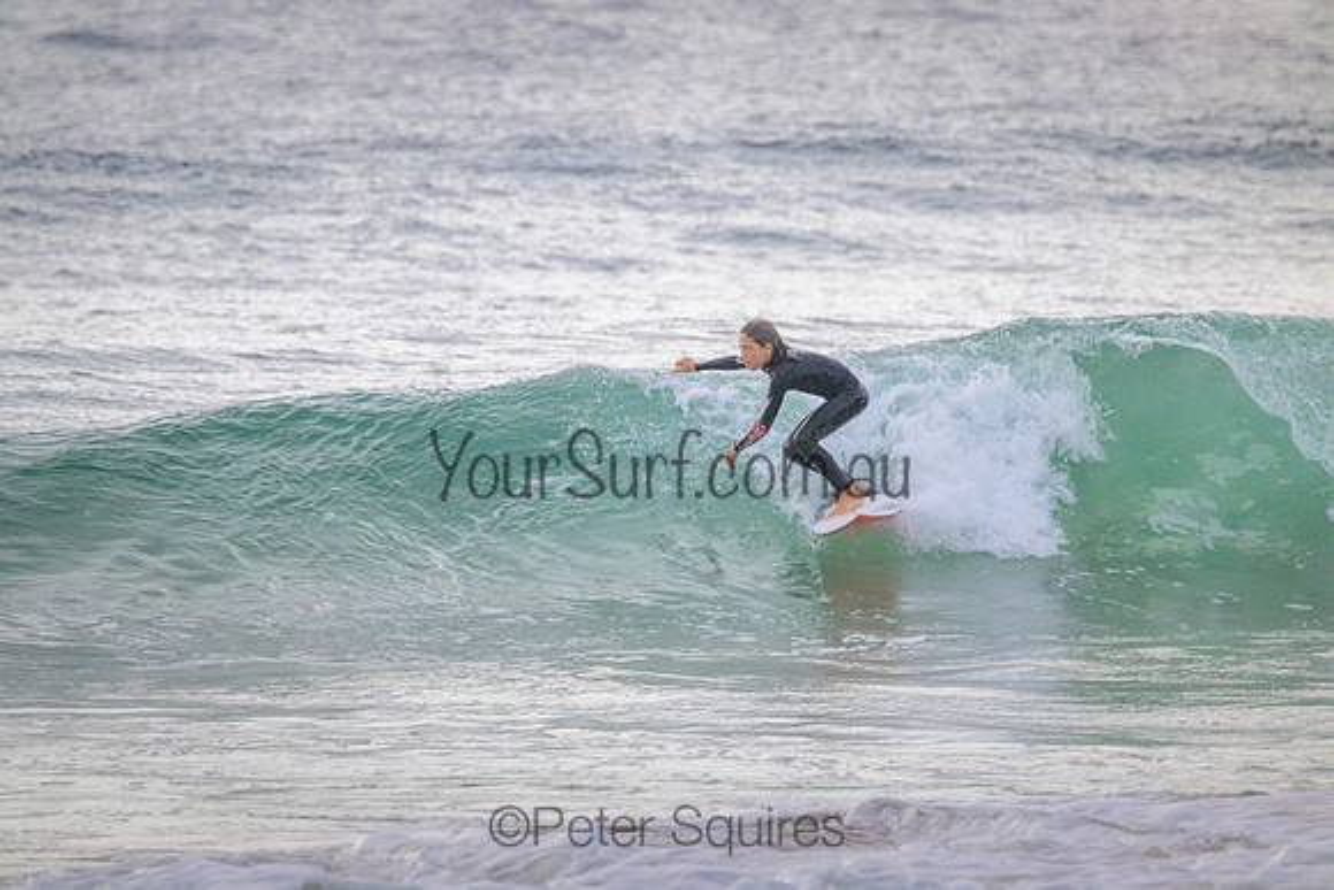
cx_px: 667
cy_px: 445
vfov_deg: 1.7
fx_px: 29650
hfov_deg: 2.6
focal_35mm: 800
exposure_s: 1/2000
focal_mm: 800
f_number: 11
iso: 2800
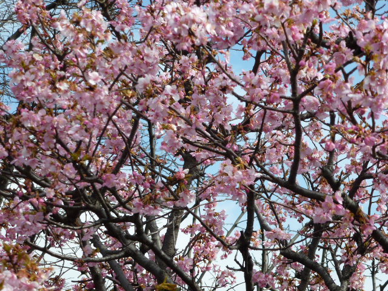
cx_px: 194
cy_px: 146
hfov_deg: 16.3
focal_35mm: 121
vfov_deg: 12.2
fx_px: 1356
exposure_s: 1/400
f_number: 5.1
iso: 100
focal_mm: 21.7
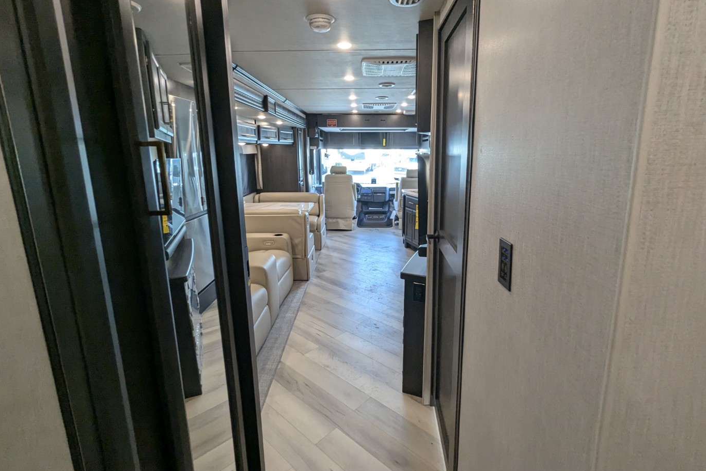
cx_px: 359
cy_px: 219
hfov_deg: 93.3
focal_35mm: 17
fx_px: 333
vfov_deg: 70.4
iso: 230
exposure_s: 1/128
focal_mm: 2.35
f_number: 2.2
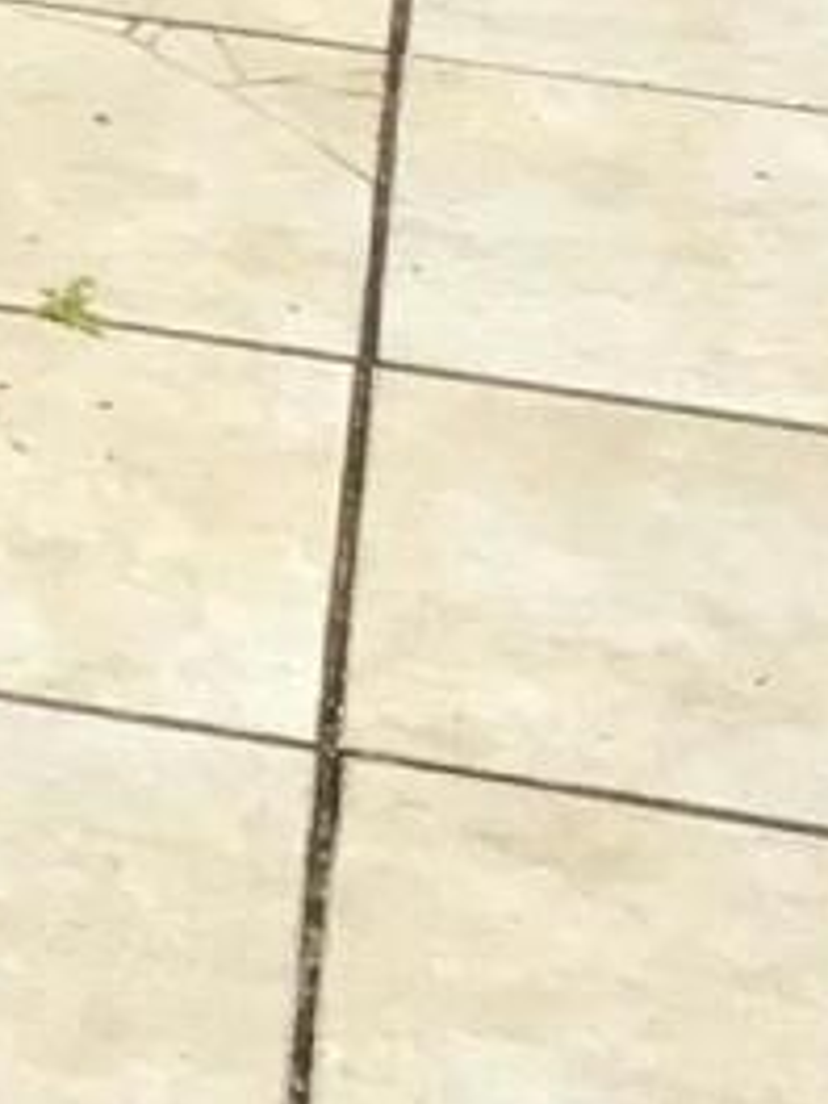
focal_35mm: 235
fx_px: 7495
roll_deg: -1.9
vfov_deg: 8.2
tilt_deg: -17.6
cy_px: -782
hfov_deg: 6.0
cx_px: -1468
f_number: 2.4
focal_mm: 3.3
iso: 25
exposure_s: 1/1988
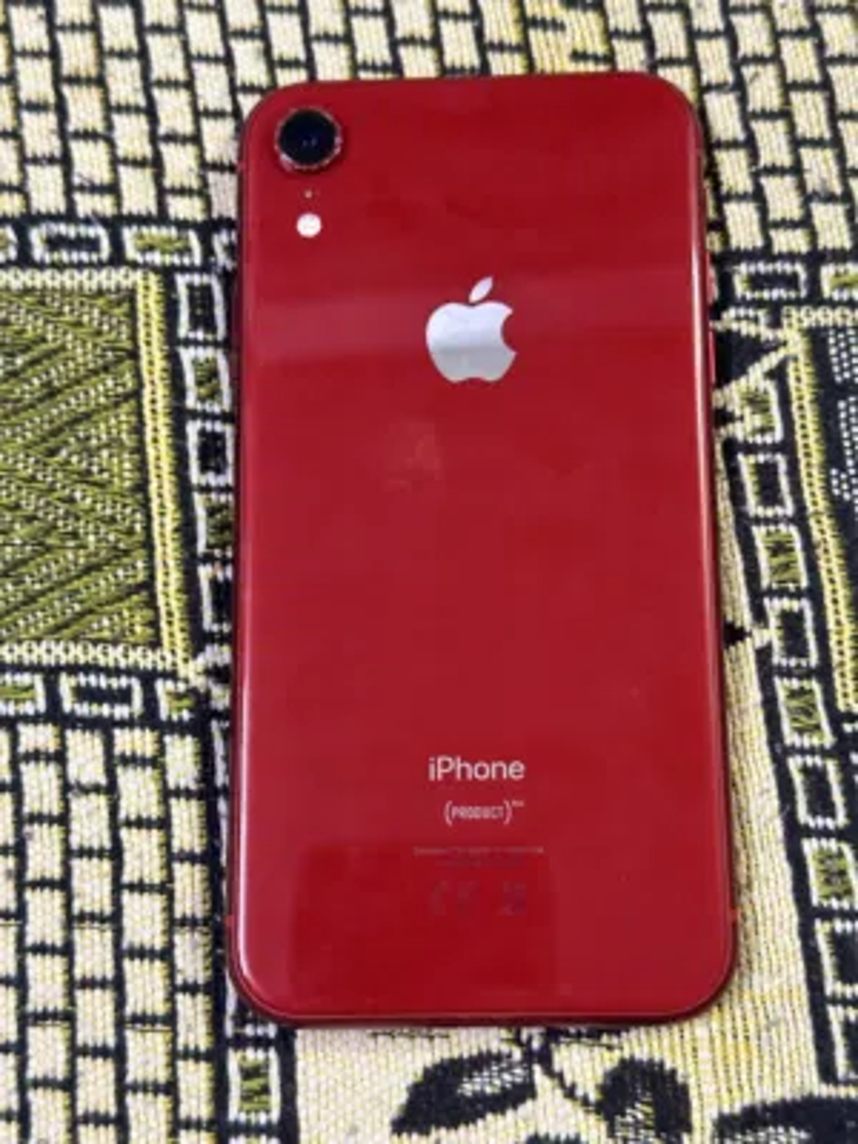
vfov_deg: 39.7
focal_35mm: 48
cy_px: 572
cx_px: 429
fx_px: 1586
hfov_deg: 30.3
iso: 640
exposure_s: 1/20
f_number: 1.78
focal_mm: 6.86
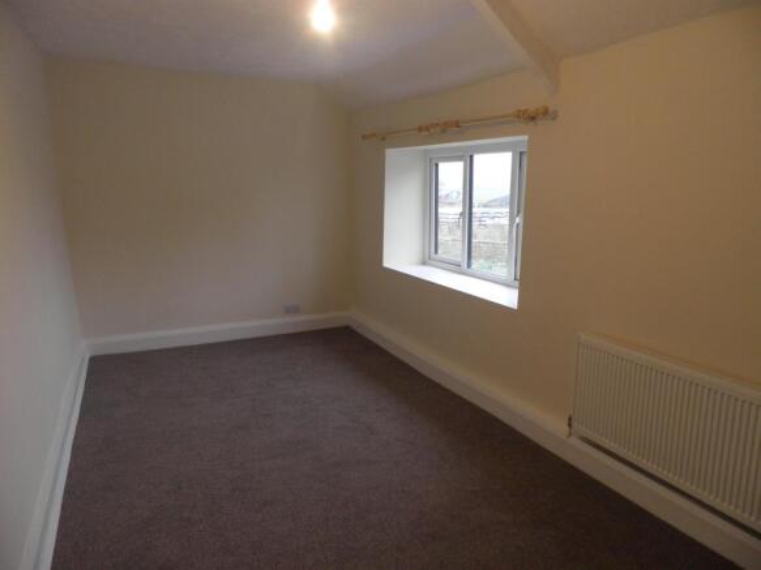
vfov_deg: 56.8
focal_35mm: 24
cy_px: 285
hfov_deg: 71.6
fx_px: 528
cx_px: 380
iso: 160
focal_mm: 4.3
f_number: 3.3
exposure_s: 1/30
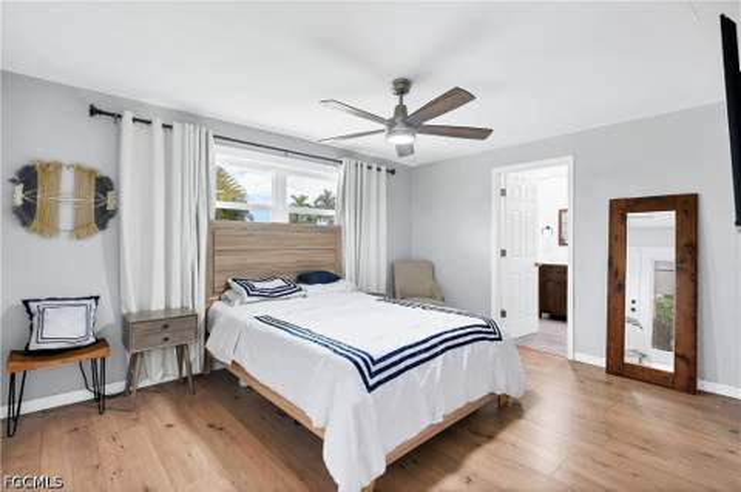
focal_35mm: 16
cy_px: 246
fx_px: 329
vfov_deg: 73.6
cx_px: 370
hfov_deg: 96.8
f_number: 8
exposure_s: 1/15
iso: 400
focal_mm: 16
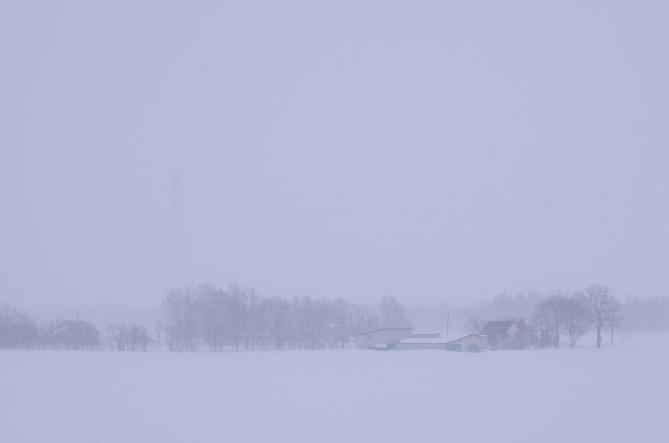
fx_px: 1947
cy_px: 222
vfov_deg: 13.0
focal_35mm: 105
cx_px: 334
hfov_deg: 19.5
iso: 400
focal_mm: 70
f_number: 5.6
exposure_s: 1/250
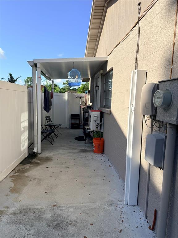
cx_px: 89
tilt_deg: -6.0
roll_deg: -3.0
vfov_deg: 71.6
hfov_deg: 56.8
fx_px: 165
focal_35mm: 24
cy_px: 119
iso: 80
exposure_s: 1/3279
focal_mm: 6.76
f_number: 1.78
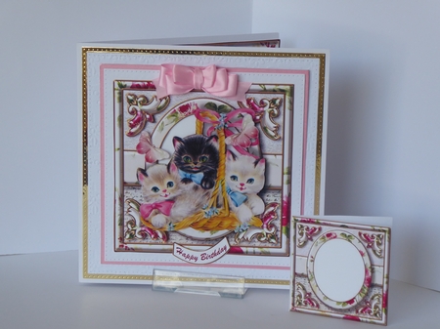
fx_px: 1156
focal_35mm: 91
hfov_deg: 21.5
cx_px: 220
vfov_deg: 16.2
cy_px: 164
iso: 125
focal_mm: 15
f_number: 4.8
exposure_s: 1/60
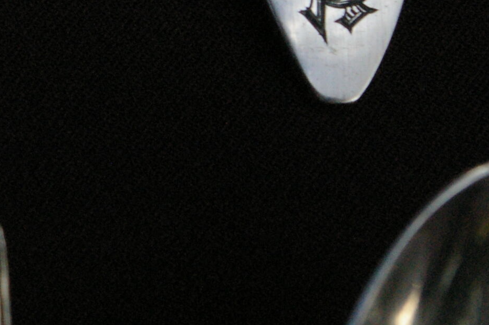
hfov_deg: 15.2
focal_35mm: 126
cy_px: -119
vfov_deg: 10.6
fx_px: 1710
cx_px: -212
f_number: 8
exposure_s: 1/750
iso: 1600
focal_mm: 26
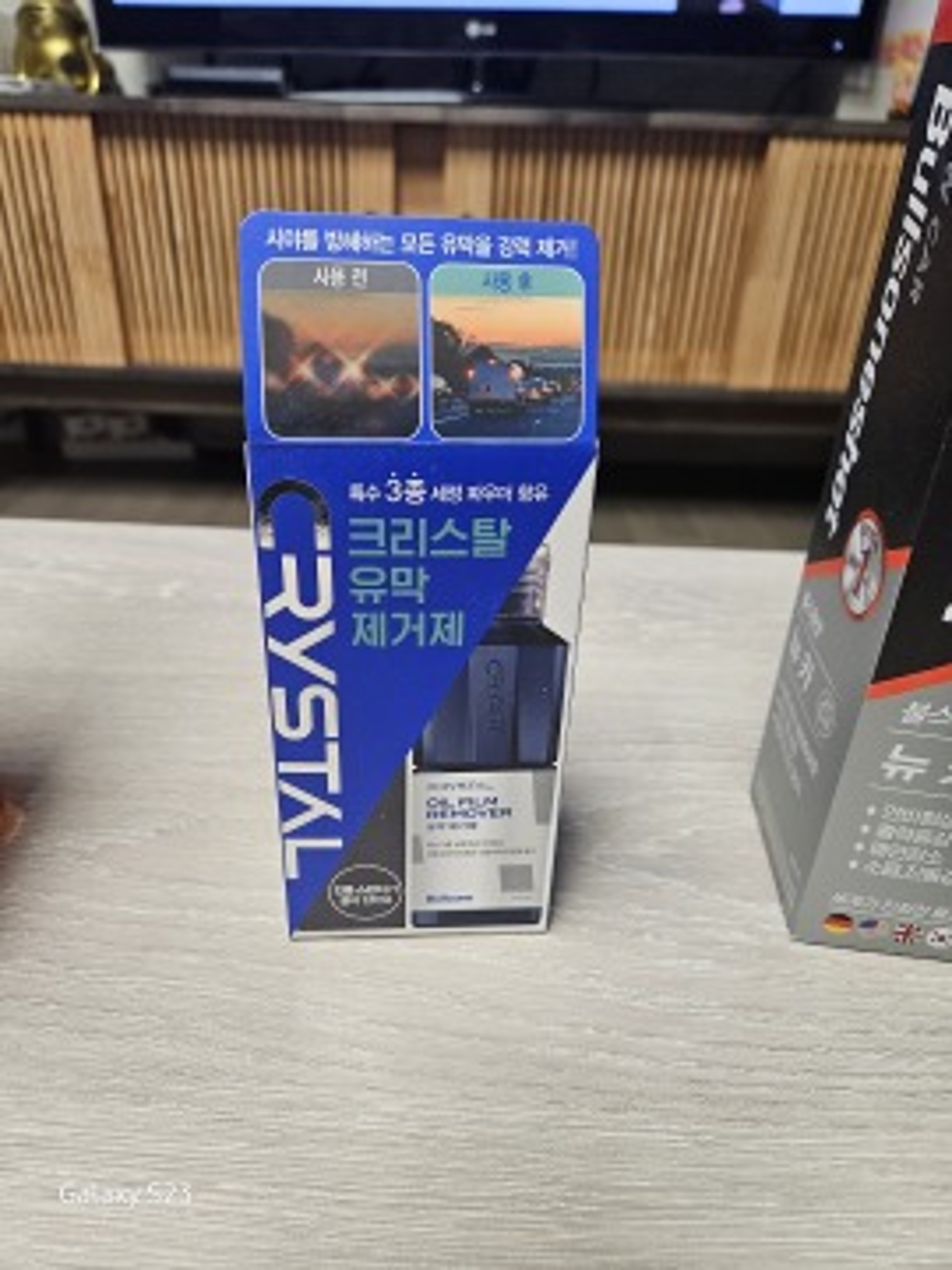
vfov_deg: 73.9
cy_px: 635
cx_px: 476
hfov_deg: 58.9
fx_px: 843
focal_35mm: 23
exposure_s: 1/120
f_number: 1.8
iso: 200
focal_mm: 5.4
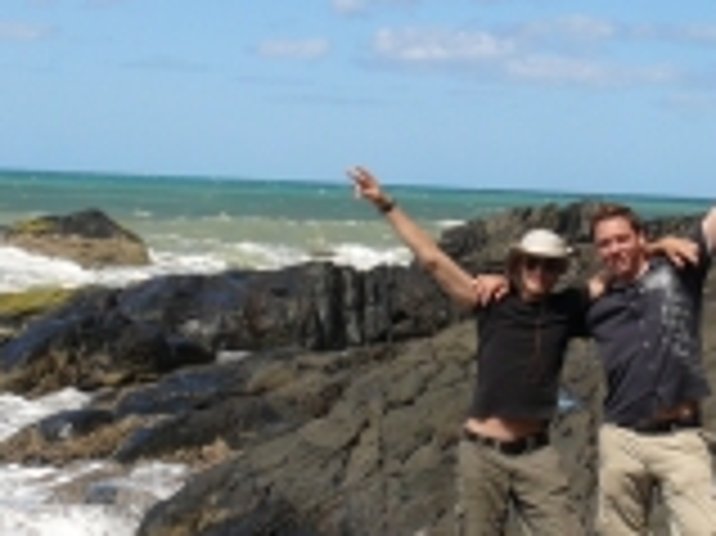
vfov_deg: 15.2
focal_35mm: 97
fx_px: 2005
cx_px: 648
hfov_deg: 19.9
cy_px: 135
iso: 100
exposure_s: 1/400
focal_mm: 7.4
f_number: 7.1
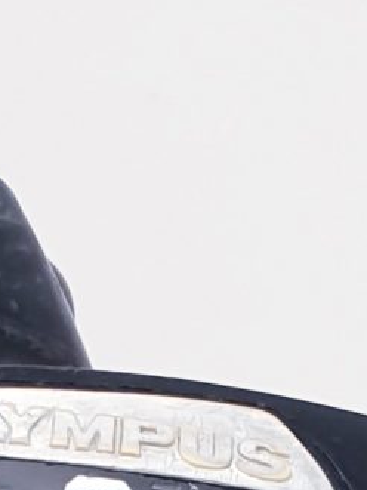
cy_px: 1467
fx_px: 2843
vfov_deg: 8.3
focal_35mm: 201
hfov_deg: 7.4
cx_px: 37
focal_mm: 4.3
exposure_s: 1/50
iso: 64
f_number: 2.4
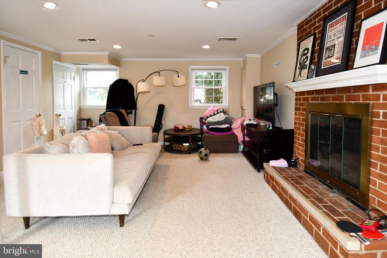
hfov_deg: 90.0
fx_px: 194
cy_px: 129
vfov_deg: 67.4
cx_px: 194
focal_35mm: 18
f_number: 4
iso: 280
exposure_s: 1/60
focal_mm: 12
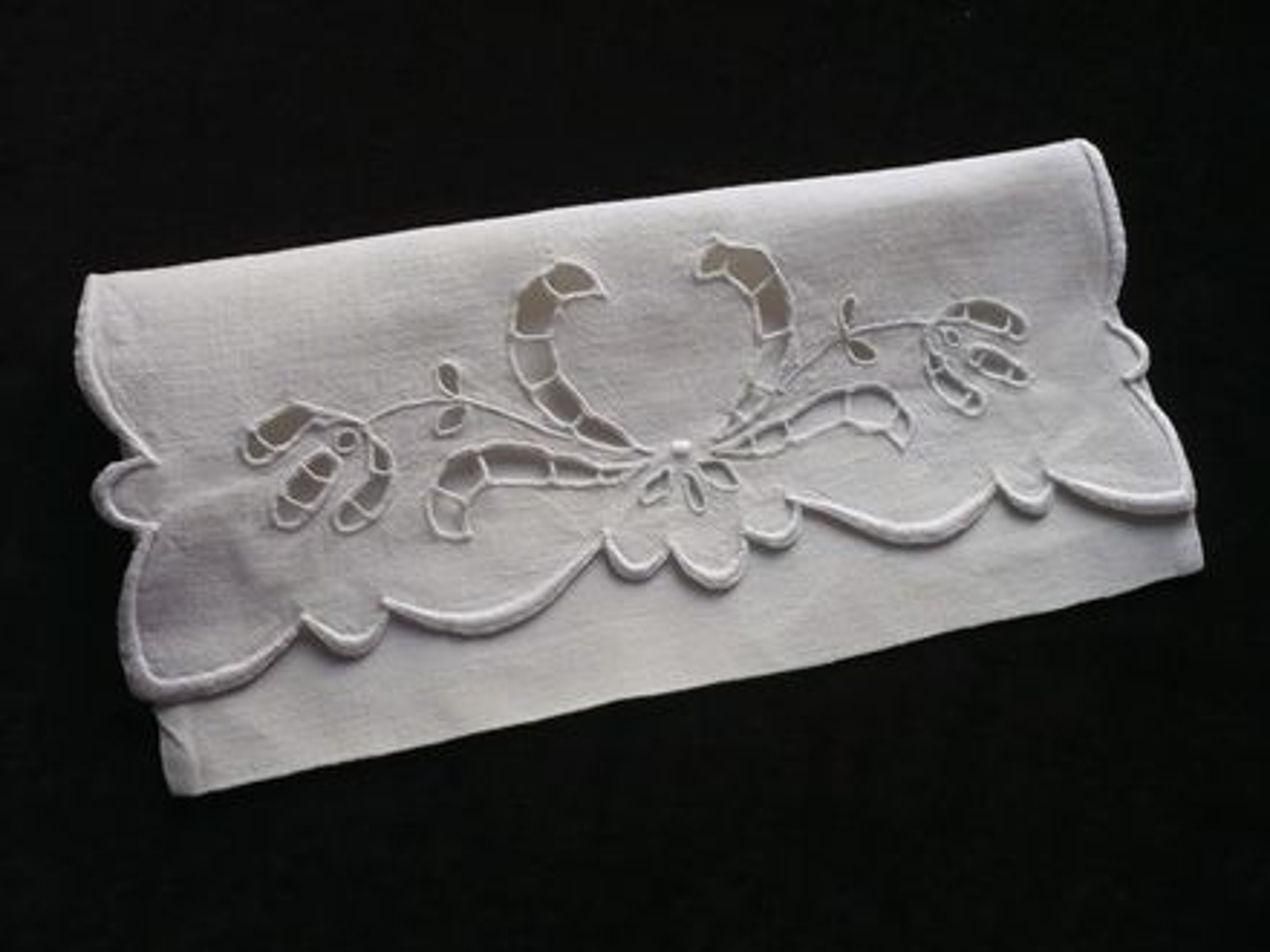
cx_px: 635
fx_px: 1284
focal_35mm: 35
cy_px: 476
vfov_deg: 40.7
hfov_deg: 52.6
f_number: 2.8
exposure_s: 1/250
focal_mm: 5.8
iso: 400
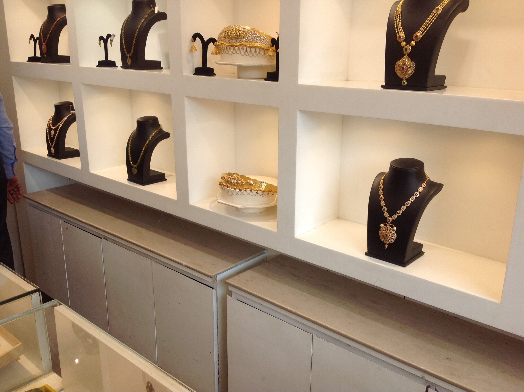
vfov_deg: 40.6
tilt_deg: -16.9
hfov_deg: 52.7
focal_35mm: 35
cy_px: 196
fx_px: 529
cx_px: 262
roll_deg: -1.0
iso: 50
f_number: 2.4
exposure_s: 1/270
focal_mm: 4.28
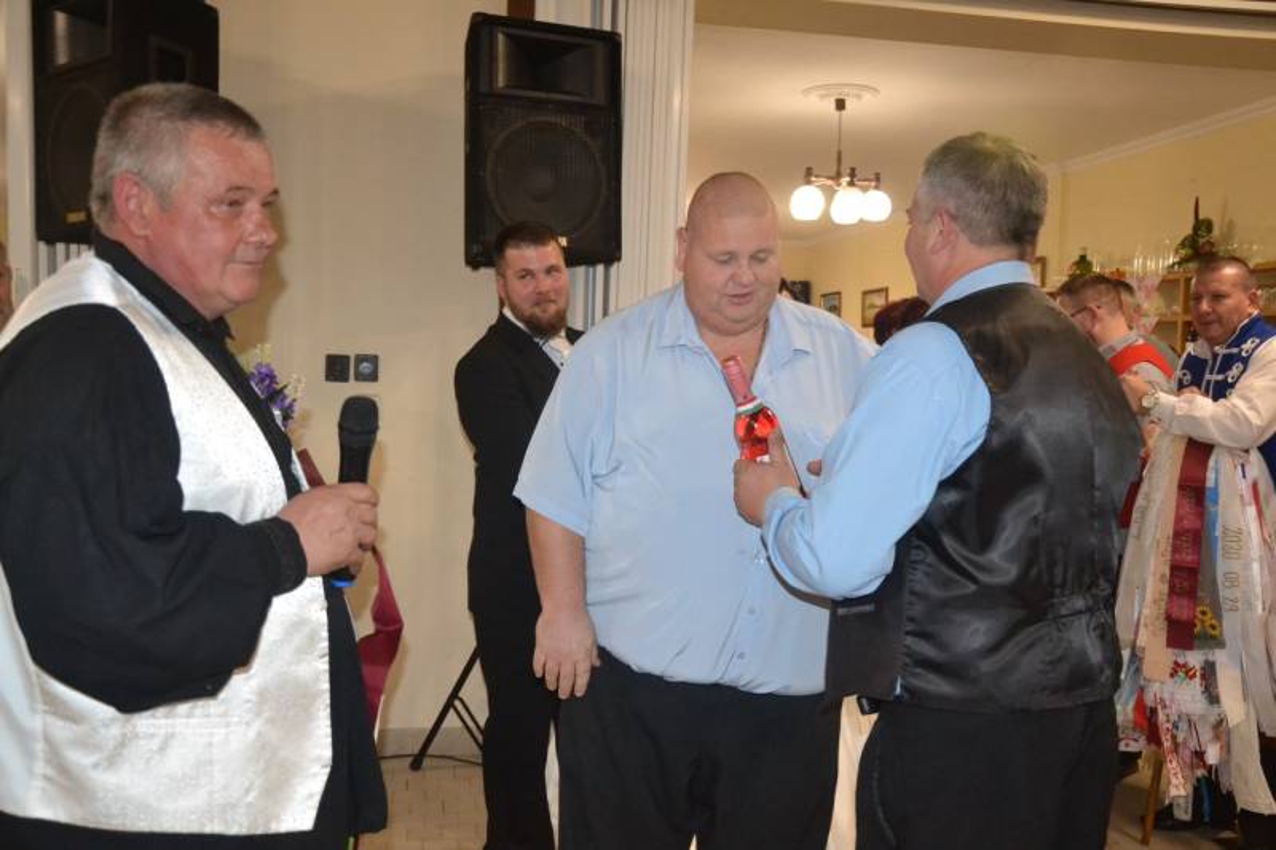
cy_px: 425
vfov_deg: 40.0
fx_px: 1169
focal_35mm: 33
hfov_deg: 57.2
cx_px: 638
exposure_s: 1/60
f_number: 3.8
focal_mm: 22
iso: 2500
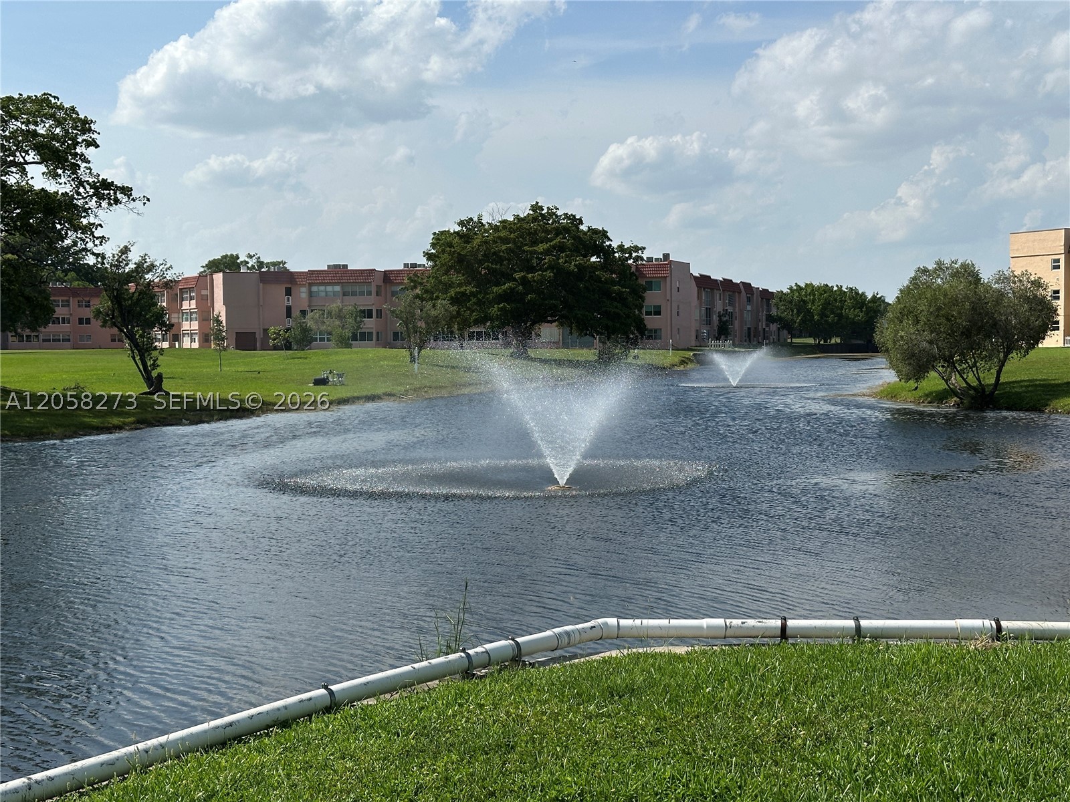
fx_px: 1484
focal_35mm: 48
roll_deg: +0.9
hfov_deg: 39.7
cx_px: 535
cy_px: 401
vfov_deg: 30.3
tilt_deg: -1.8
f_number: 1.78
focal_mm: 6.86
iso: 64
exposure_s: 1/5882
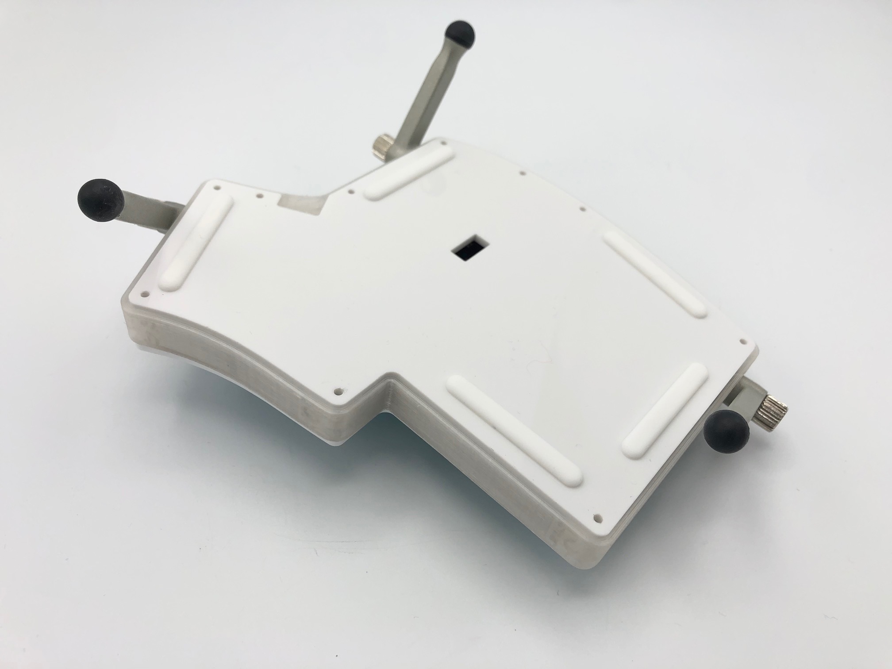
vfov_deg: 49.7
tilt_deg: -48.1
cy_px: 334
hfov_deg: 63.4
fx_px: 722
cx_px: 446
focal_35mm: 28
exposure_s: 1/694
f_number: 1.8
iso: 20
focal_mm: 4
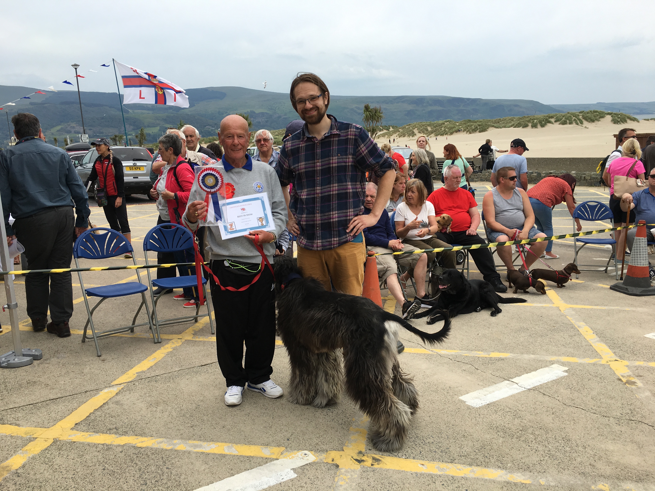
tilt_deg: -10.9
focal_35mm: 29
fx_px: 549
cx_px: 328
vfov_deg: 48.2
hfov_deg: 61.7
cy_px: 246
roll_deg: +3.4
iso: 25
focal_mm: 4.15
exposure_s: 1/769
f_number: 2.2
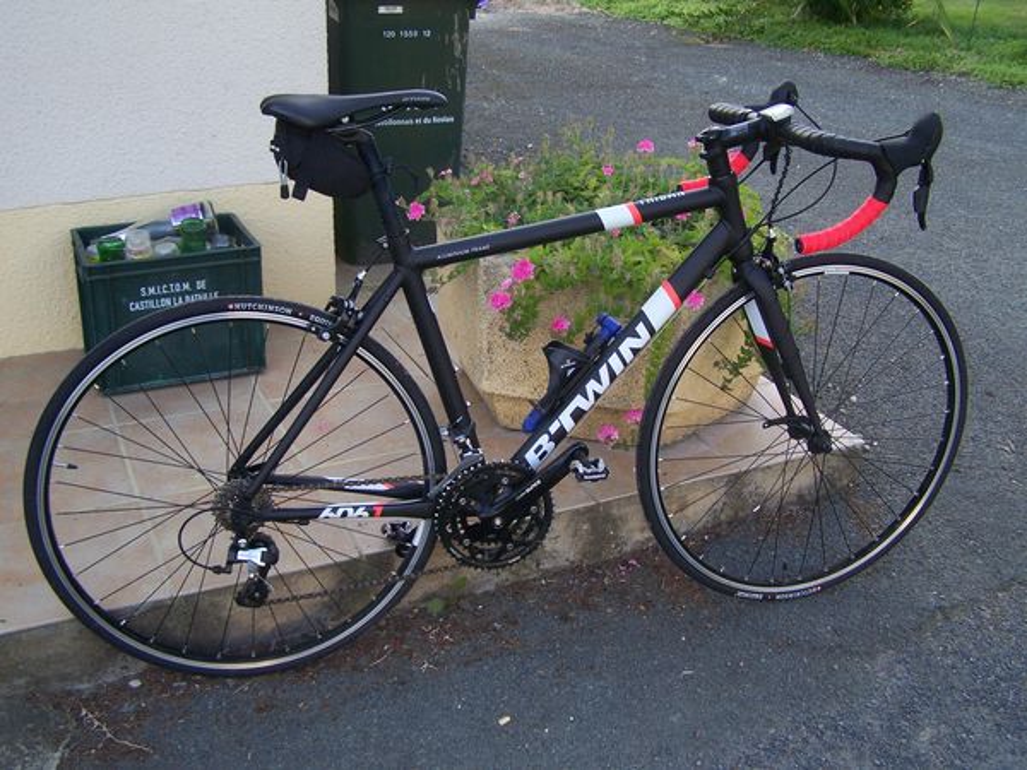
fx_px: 1127
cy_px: 385
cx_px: 514
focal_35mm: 38
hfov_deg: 49.0
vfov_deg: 37.7
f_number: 2.8
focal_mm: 6.3
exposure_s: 1/60
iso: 64
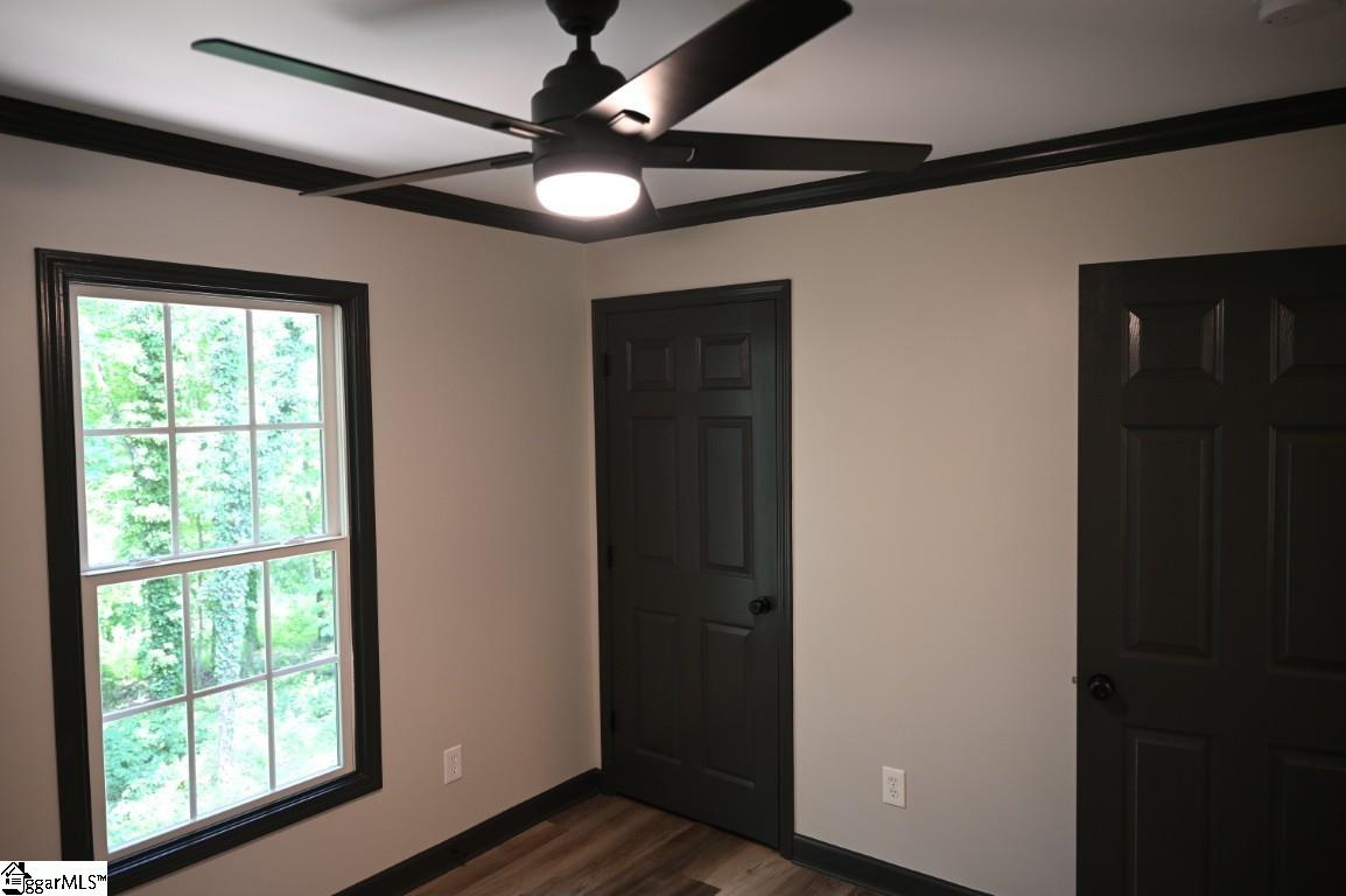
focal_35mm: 24
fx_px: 897
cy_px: 448
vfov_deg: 53.1
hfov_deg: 73.8
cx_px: 673
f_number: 2.8
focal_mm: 24
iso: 900
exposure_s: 1/125
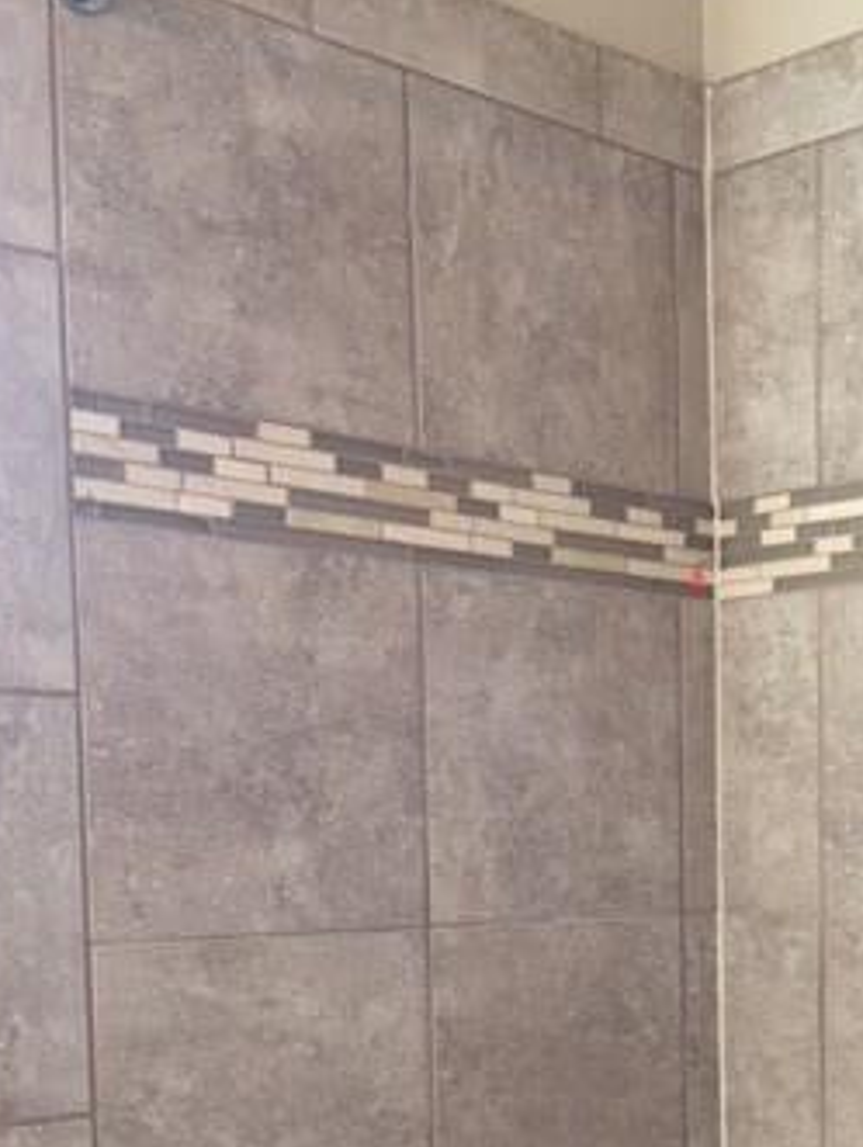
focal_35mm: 56
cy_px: 988
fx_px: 1858
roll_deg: +0.2
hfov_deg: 25.3
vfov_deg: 32.9
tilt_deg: -3.9
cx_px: 790
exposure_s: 1/15
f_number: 2.2
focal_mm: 4.15
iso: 32
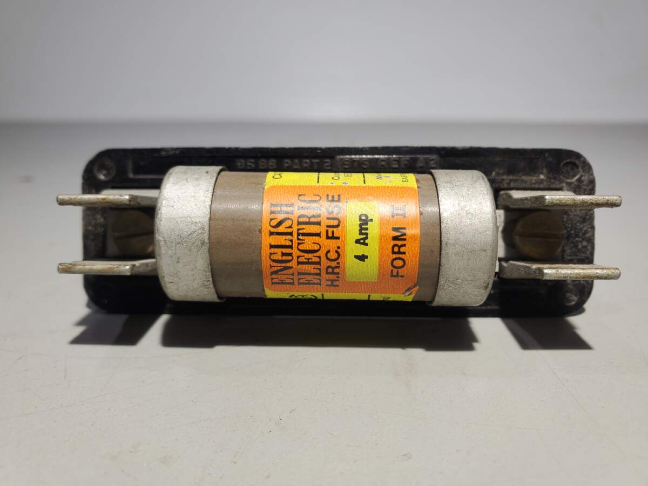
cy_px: 243
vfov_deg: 53.1
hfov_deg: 67.3
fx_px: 487
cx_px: 324
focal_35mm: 26
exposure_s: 1/155
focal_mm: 4.3
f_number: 2.4
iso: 50
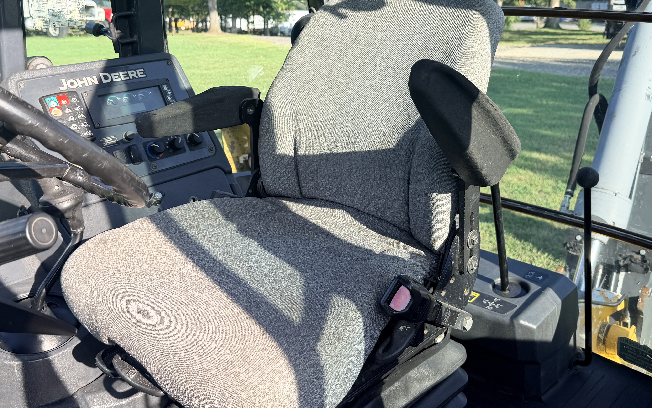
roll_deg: -1.9
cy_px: 163
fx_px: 640
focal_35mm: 36
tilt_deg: -14.9
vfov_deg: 35.2
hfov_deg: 53.9
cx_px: 296
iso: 80
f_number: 1.78
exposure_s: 1/967
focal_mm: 6.76
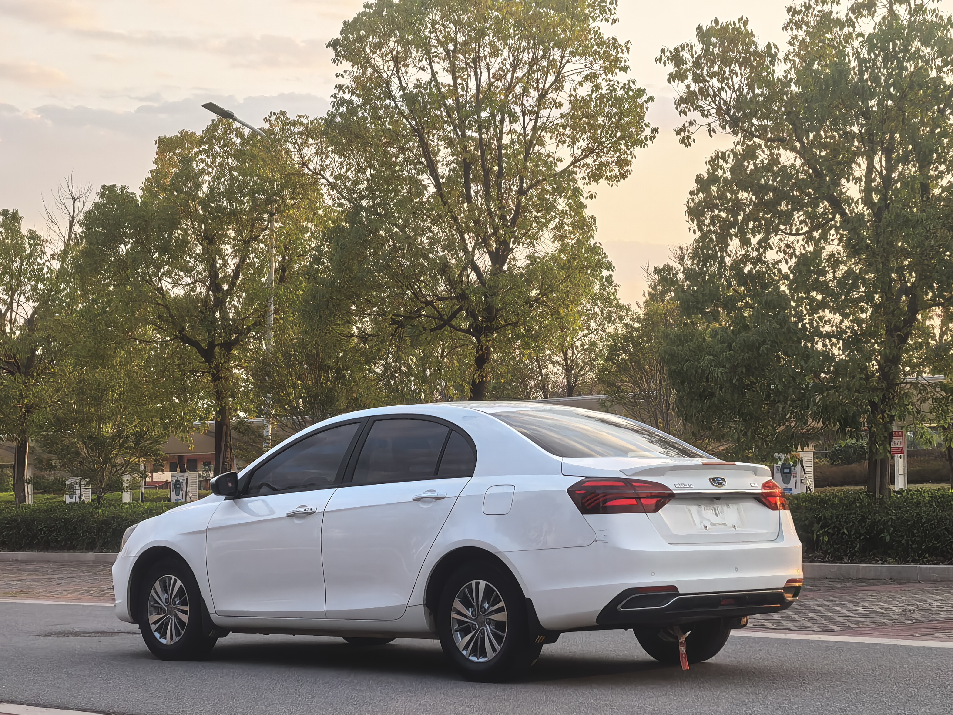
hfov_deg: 26.7
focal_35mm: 73
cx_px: 476
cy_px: 358
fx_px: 2010
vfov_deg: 20.2
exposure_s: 1/2146
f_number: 2
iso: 80
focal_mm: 8.5
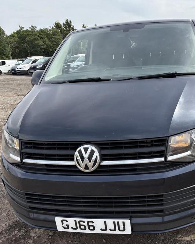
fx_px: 245
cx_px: 152
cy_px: 122
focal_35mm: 34
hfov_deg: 41.7
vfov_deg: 52.9
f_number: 1.6
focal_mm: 5.96
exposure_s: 1/1953
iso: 50
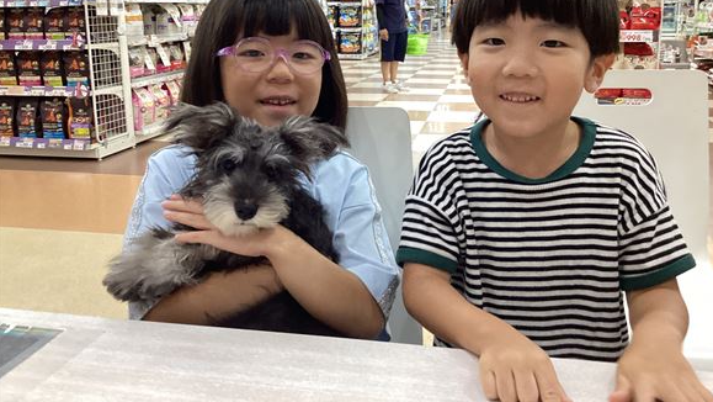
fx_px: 662
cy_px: 127
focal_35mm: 35
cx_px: 363
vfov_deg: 33.4
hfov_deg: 56.6
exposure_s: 1/60
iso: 200
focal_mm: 3.3
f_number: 2.4
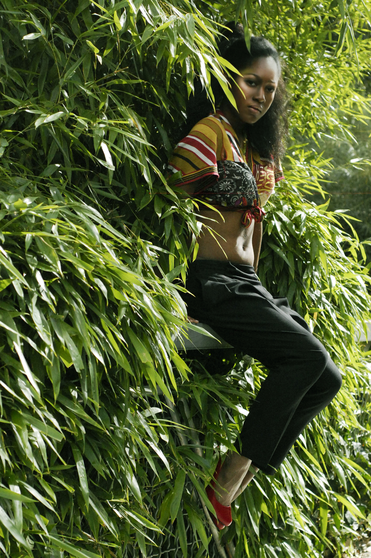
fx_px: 1161
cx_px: 186
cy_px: 279
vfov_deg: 27.0
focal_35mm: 75
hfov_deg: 18.1
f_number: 4.5
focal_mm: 50
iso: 1600
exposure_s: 1/4000
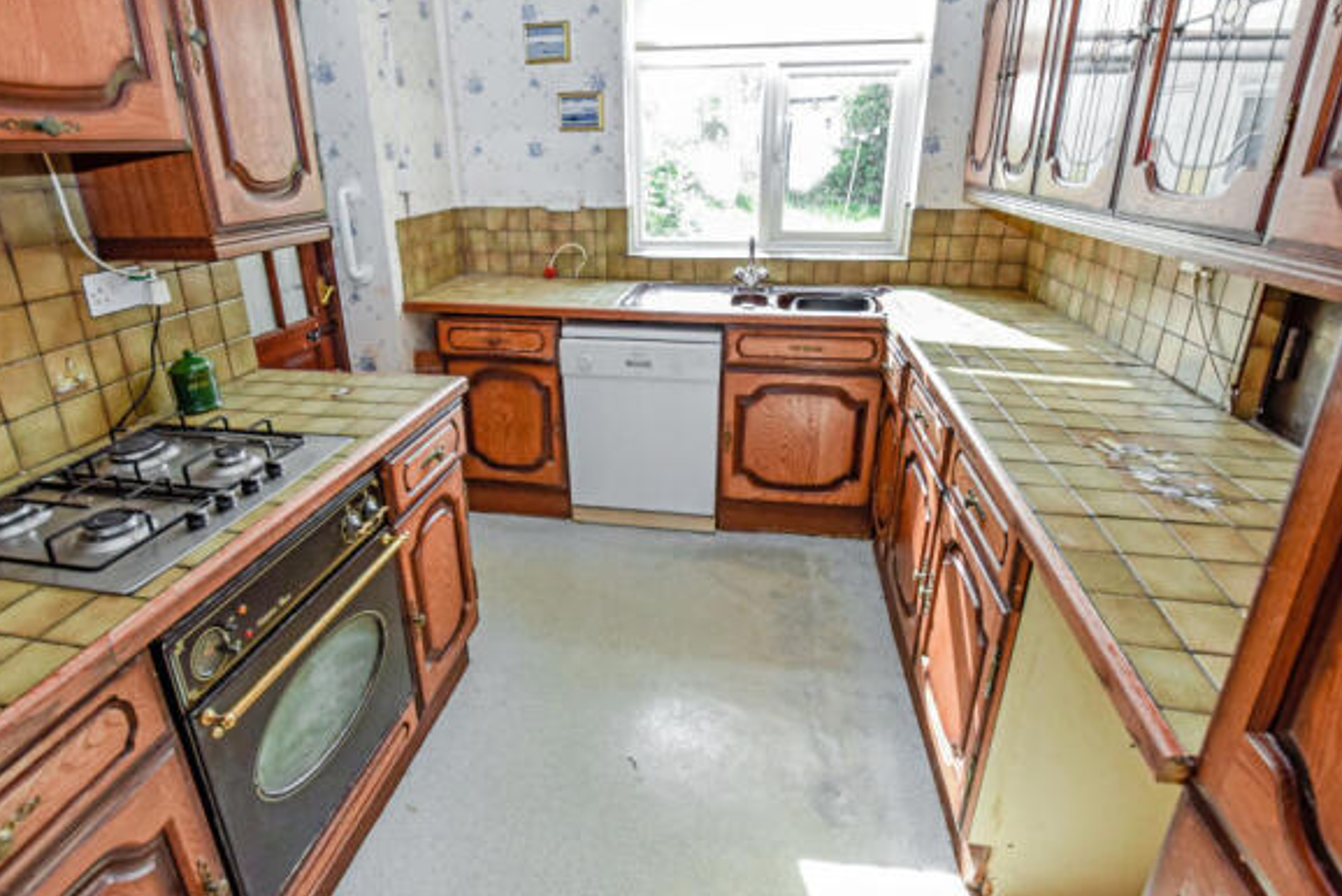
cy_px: 419
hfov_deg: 93.2
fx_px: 634
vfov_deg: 70.4
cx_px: 635
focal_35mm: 17
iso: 640
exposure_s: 1/125
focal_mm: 10
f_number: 5.6
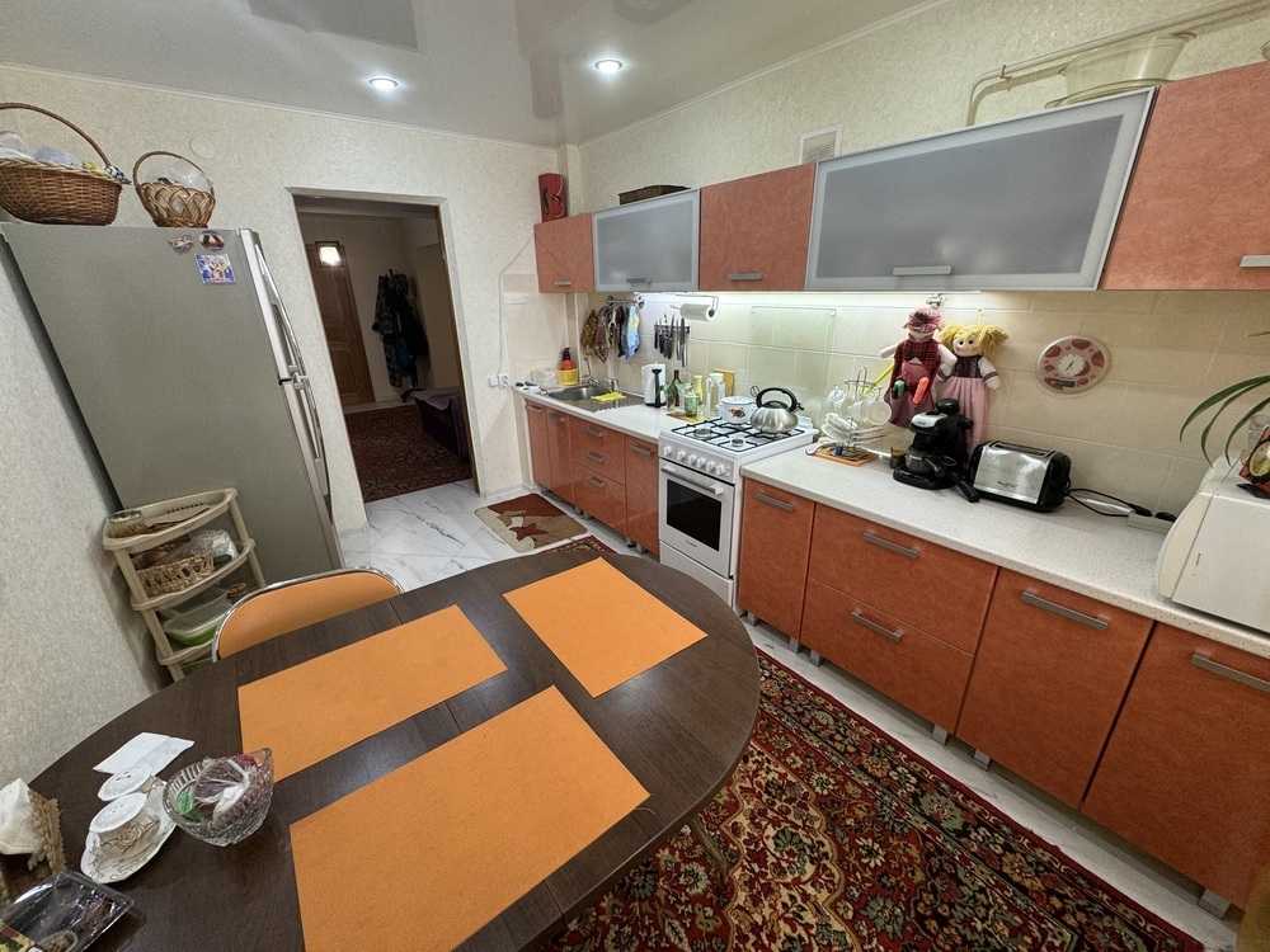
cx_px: 635
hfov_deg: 102.1
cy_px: 476
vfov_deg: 85.7
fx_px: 514
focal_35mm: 14
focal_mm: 2.22
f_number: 2.2
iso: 125
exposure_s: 1/100
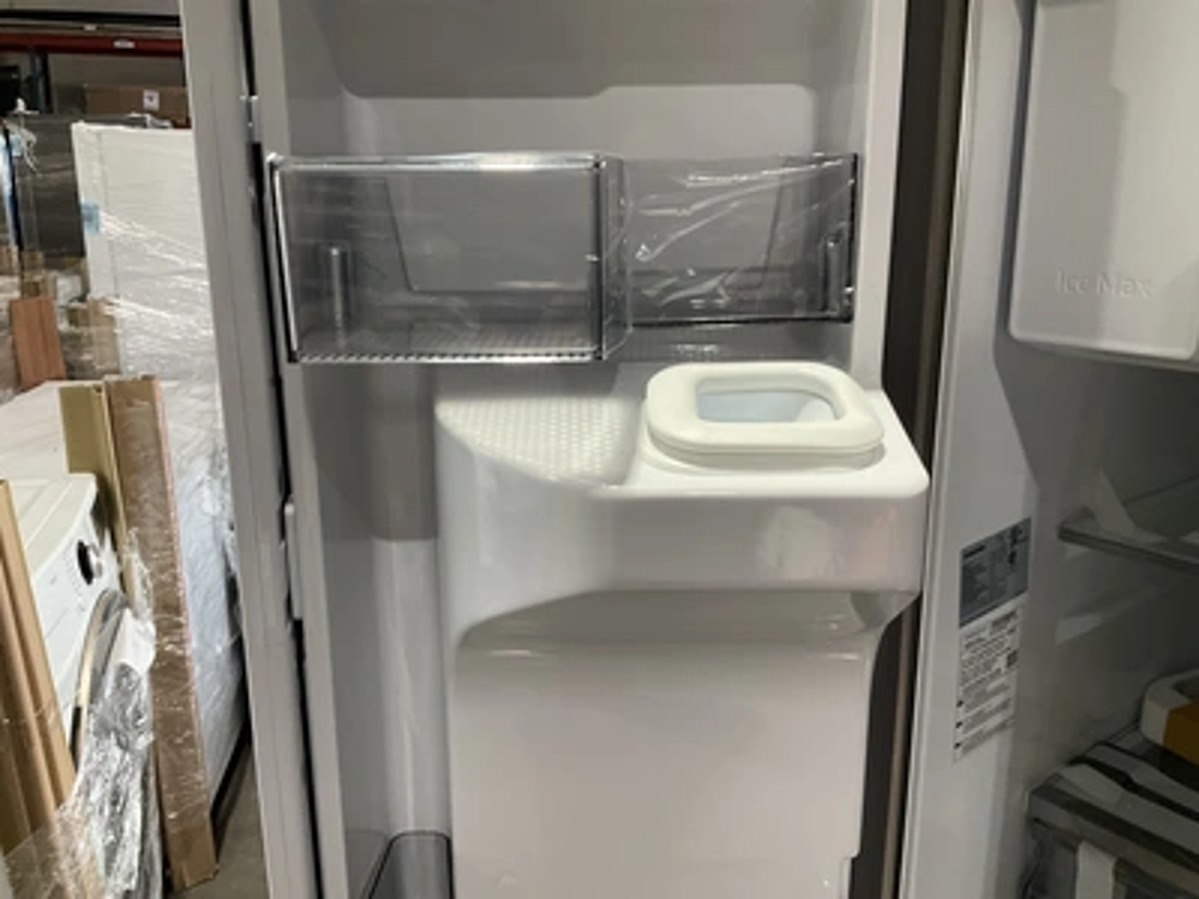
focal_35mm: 29
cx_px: 600
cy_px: 450
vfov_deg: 48.2
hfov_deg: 61.7
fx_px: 1004
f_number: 1.8
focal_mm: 3
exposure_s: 1/66
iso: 64
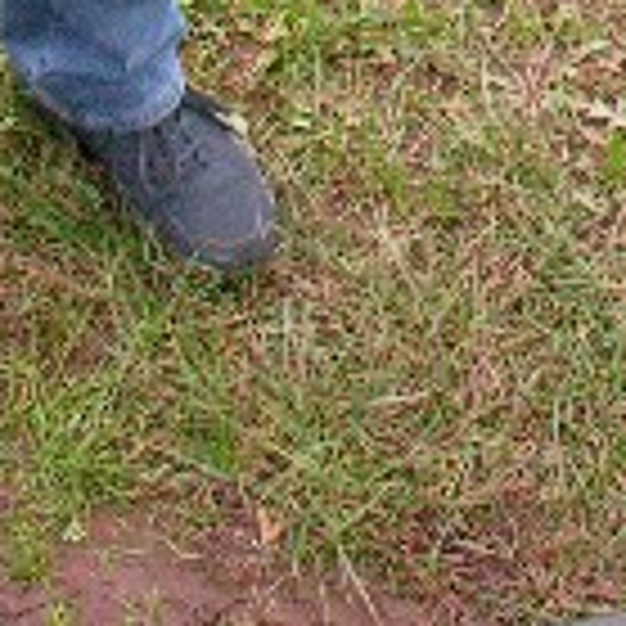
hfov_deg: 9.6
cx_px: 910
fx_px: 3642
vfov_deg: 9.1
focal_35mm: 178
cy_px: -716
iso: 400
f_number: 5
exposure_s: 1/117
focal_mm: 8.9
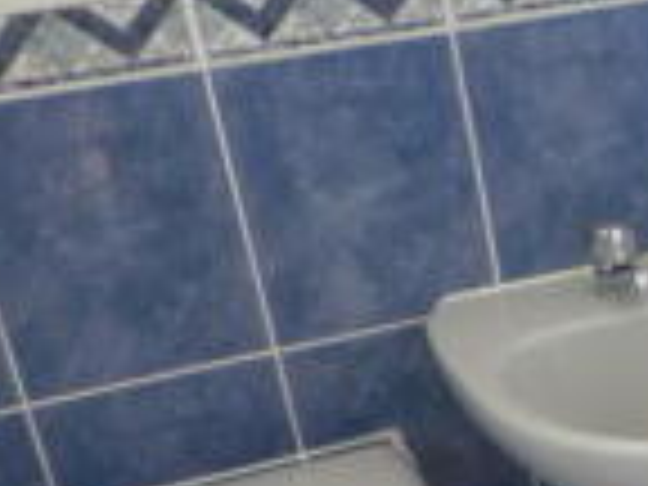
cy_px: 601
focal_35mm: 97
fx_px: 1816
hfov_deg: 17.3
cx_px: 1091
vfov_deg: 14.7
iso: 400
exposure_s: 1/60
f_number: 3.3
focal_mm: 4.3
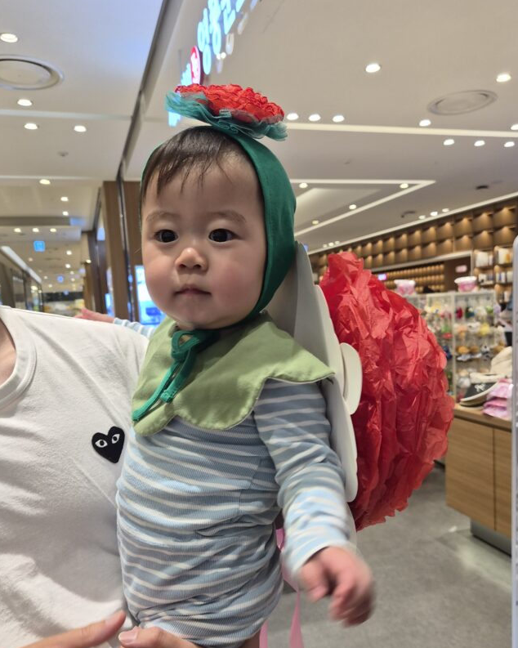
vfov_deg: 60.2
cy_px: 372
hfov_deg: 50.0
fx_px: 556
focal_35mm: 29
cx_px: 258
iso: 64
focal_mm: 5.4
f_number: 1.8
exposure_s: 1/120
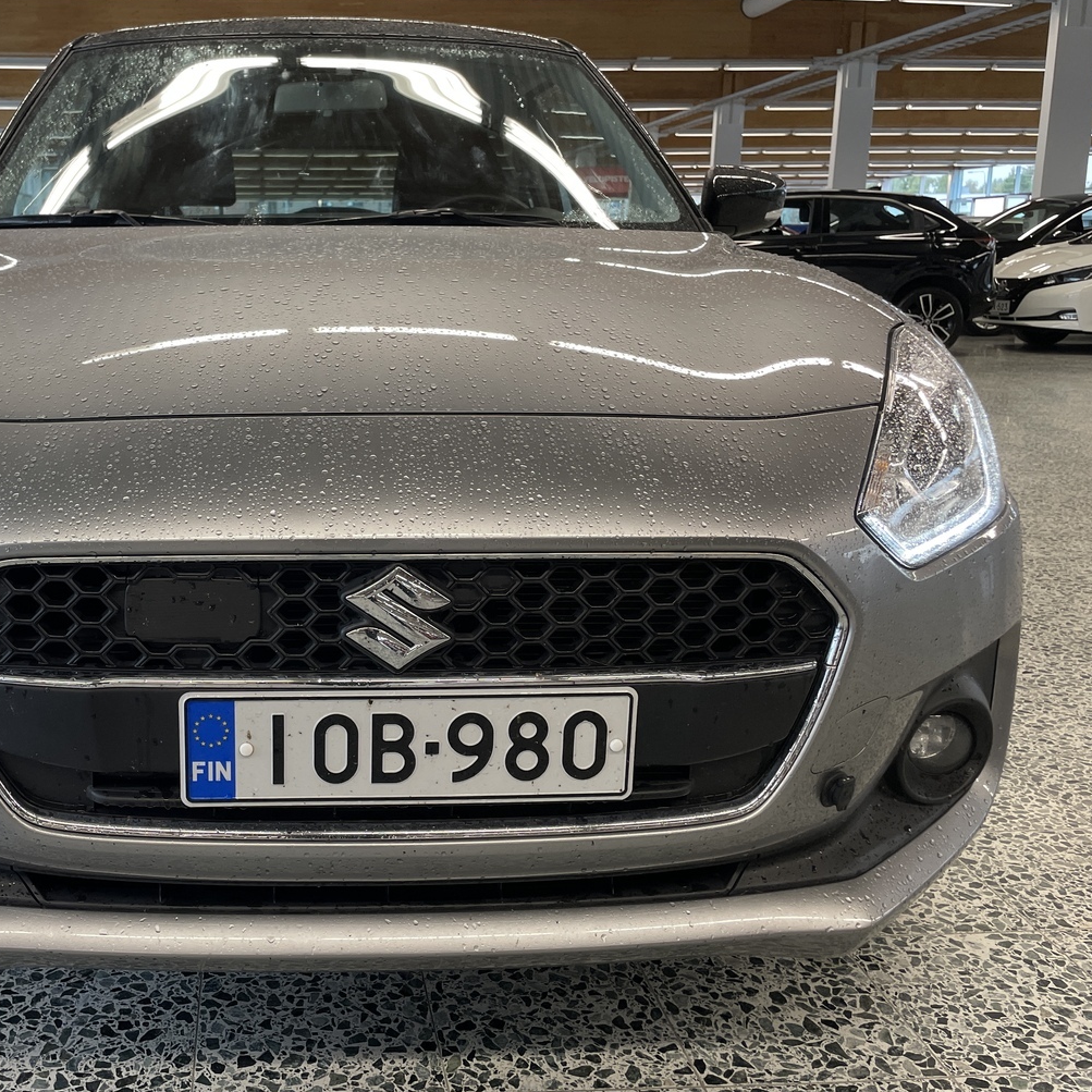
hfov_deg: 48.6
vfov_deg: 49.7
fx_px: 1178
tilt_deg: -11.1
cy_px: 513
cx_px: 332
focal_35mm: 33
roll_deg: +0.5
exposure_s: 1/121
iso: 100
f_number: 1.6
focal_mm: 4.2
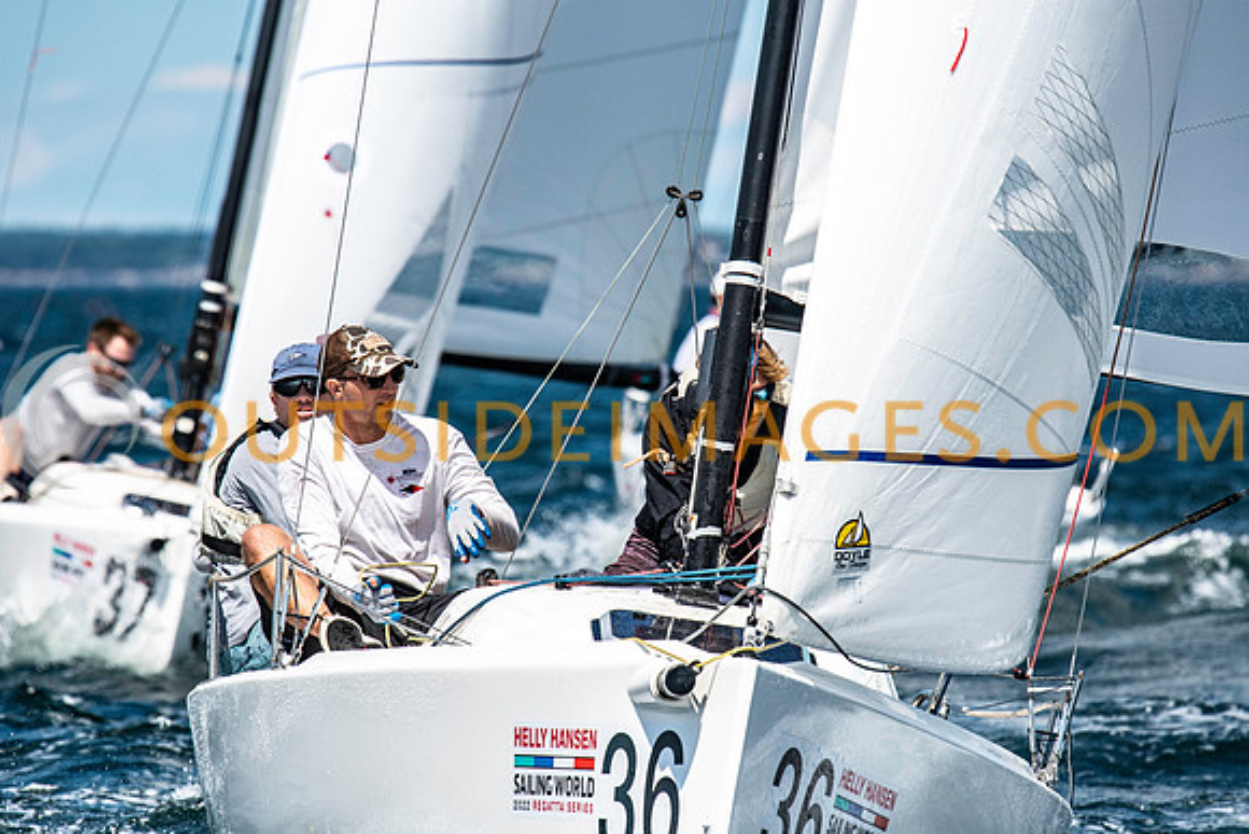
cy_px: 417
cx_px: 624
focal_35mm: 450
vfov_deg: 3.1
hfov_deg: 4.6
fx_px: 15615
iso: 500
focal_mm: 300
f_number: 5.6
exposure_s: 1/5000
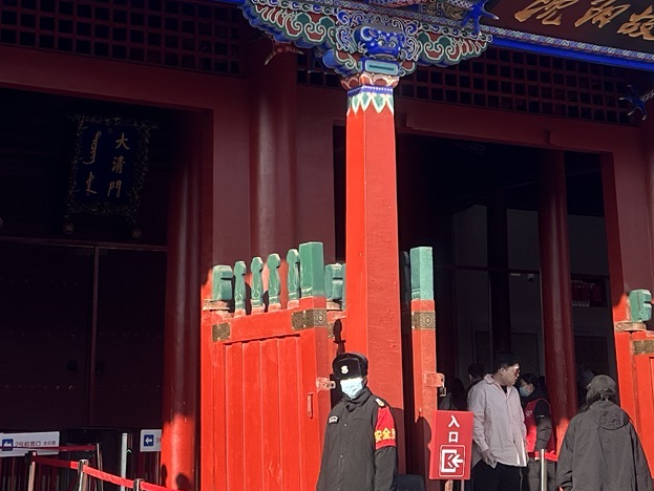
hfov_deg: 25.3
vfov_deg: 18.8
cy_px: 45
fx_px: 1456
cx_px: 310
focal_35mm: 77
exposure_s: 1/1845
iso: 80
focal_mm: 6.86
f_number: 1.78
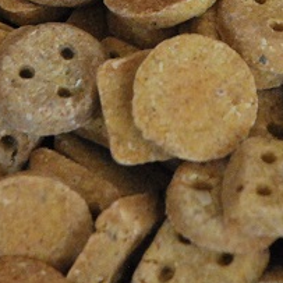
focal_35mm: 440
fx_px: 4070
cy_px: -82
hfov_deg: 4.0
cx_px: 236
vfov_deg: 4.0
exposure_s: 1/60
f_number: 4.5
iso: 1600
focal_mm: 70
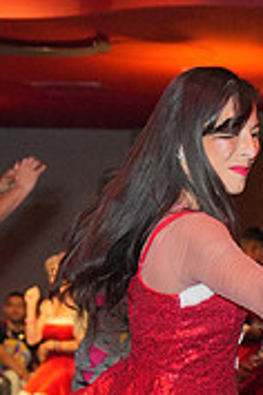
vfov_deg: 13.2
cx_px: 355
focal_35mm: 151
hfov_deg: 8.9
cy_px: 484
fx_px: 1655
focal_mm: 46
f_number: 4
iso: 4000
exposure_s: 1/200
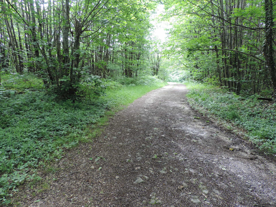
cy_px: 104
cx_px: 138
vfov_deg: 56.8
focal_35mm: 24
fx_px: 191
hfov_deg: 71.6
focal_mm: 4.3
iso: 180
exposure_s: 1/30
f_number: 3
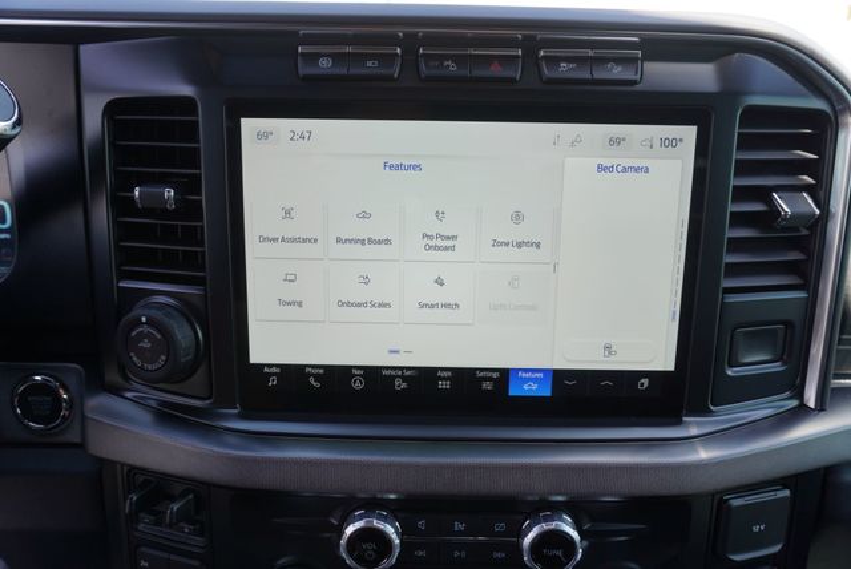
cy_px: 284
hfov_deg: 73.7
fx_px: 568
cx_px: 426
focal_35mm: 24
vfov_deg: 53.2
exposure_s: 1/100
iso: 100
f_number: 5
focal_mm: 16
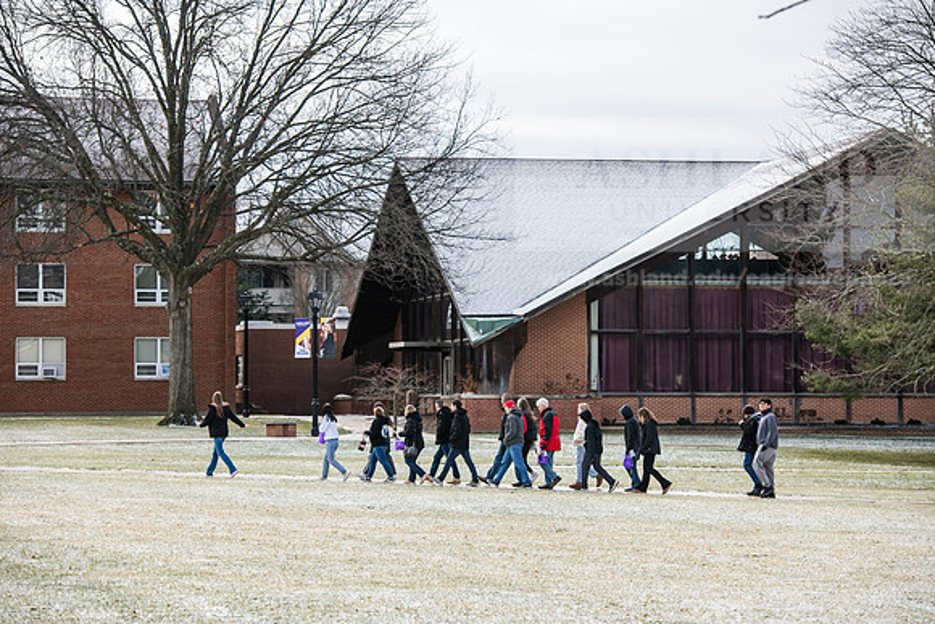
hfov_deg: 17.1
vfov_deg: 11.4
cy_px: 312
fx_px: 3117
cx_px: 468
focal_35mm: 120
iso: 320
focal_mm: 120
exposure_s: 1/640
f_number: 5
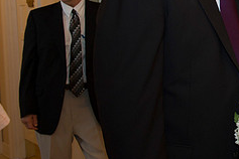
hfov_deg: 25.6
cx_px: 285
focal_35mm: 71
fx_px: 471
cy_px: 19
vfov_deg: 18.9
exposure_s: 1/80
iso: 1600
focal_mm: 29
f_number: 4
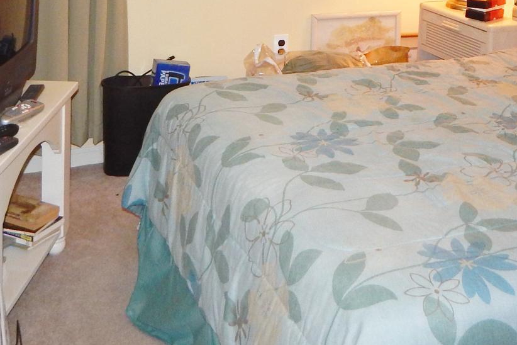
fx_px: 819
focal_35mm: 57
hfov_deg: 35.0
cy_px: -117
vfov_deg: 21.3
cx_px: 292
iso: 200
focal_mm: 4
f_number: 3
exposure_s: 1/30
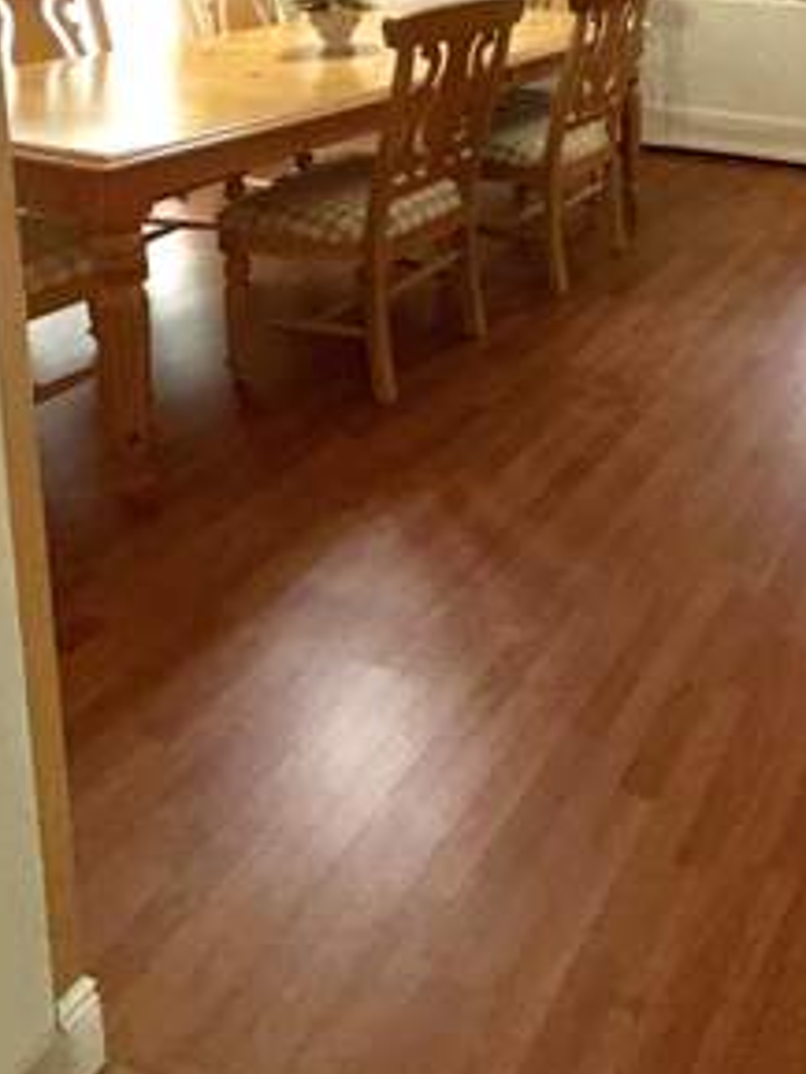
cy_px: 22
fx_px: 962
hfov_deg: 38.9
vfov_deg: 48.9
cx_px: 847
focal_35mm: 31
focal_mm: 2.22
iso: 50
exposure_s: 1/60
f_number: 2.2
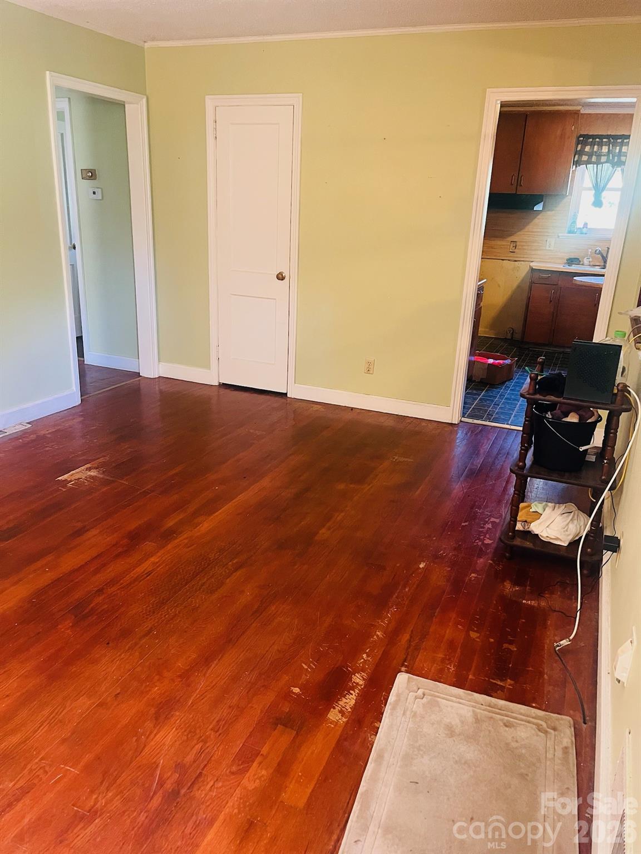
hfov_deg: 53.1
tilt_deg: -18.4
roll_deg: -1.9
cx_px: 320
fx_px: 642
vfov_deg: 67.3
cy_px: 427
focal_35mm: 26
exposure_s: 1/60
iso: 400
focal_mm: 5.1
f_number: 1.6
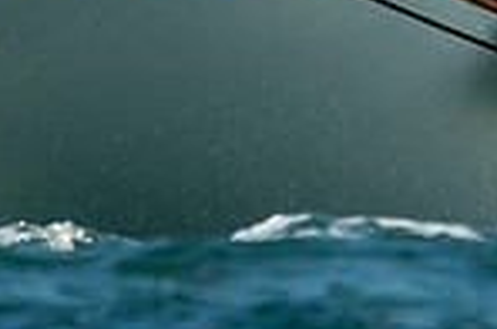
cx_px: 510
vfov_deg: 0.5
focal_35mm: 2983
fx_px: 41093
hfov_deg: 0.7
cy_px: -233
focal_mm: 600
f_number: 5
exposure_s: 1/3200
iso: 400
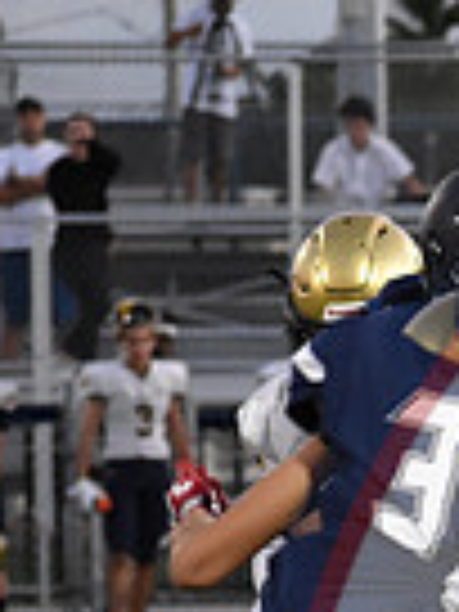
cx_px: 1215
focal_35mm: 627
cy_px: 758
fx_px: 11085
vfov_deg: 3.2
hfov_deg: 2.4
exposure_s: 1/320
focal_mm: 102
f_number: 4.8
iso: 3200
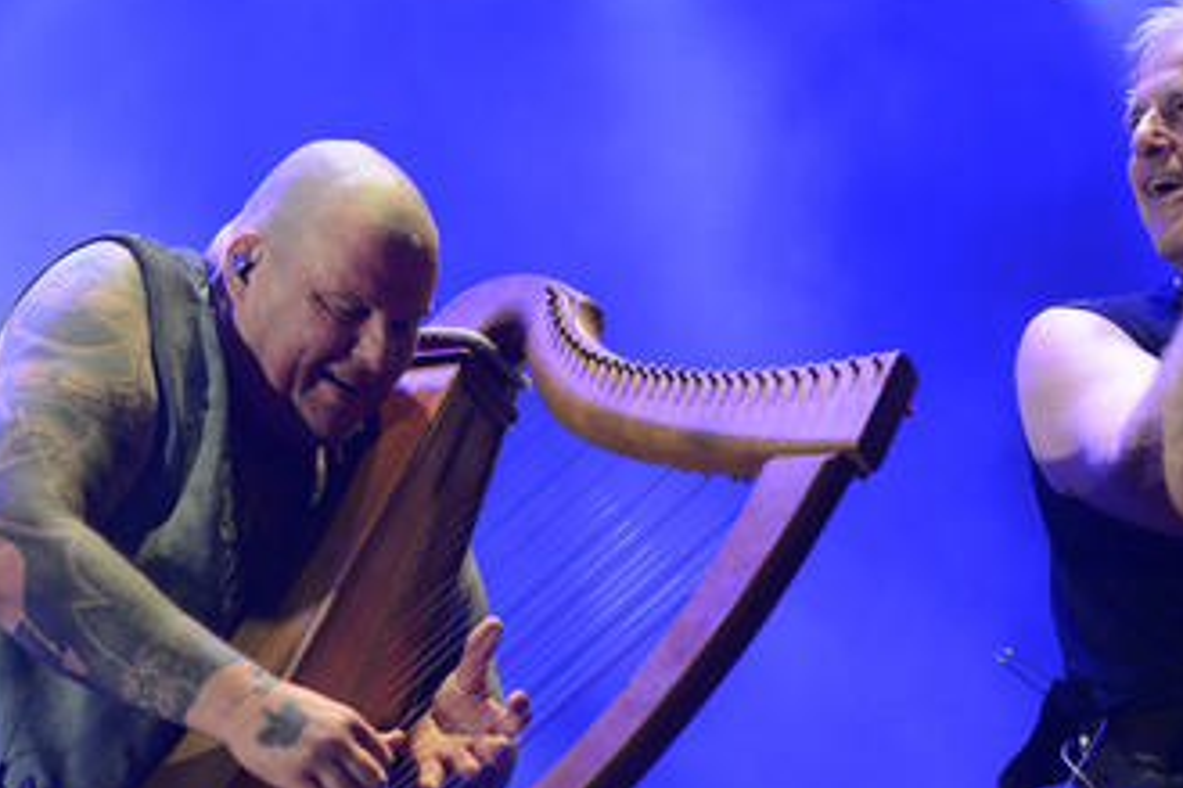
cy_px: 515
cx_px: 538
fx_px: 5222
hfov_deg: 12.9
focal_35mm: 159
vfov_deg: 8.6
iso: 1000
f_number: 2.8
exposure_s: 1/320
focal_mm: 116
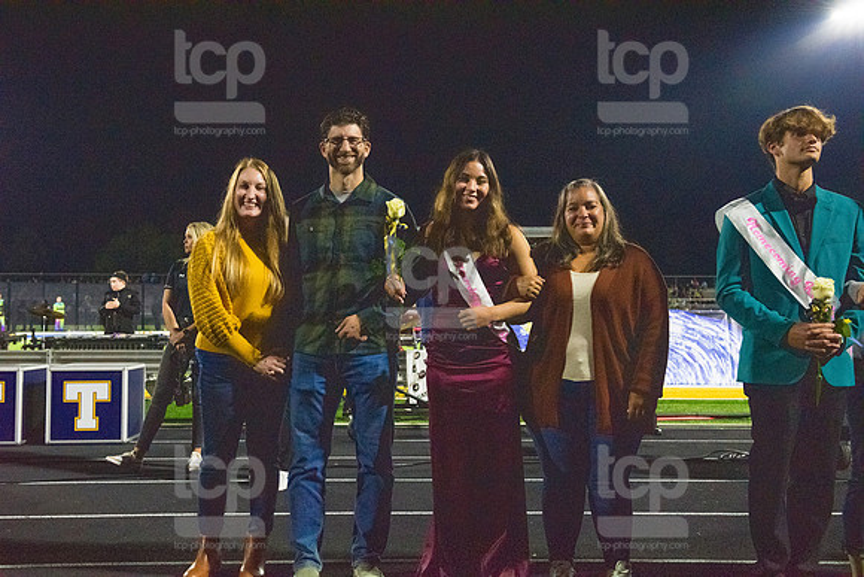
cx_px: 432
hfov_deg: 46.4
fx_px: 1008
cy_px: 288
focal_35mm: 42
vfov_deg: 31.9
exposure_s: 1/500
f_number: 5
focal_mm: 42
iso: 8000
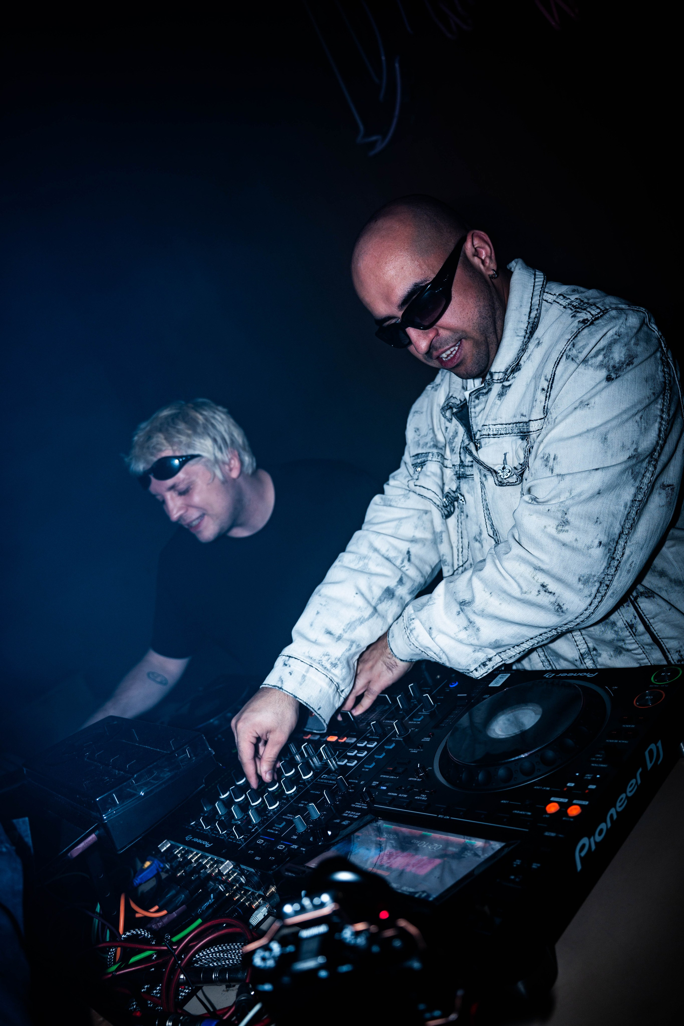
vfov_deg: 65.5
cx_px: 342
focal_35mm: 28
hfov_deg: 46.4
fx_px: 798
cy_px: 513
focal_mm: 28
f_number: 2.8
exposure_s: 1/200
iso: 160
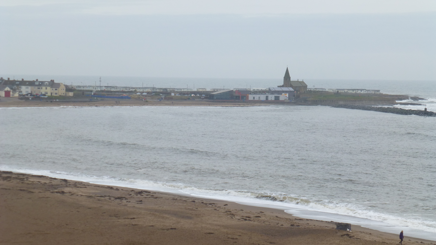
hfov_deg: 20.4
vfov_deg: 11.5
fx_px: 1214
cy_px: 121
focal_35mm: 105
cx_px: 219
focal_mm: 17.1
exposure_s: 1/50
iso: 100
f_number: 5.3
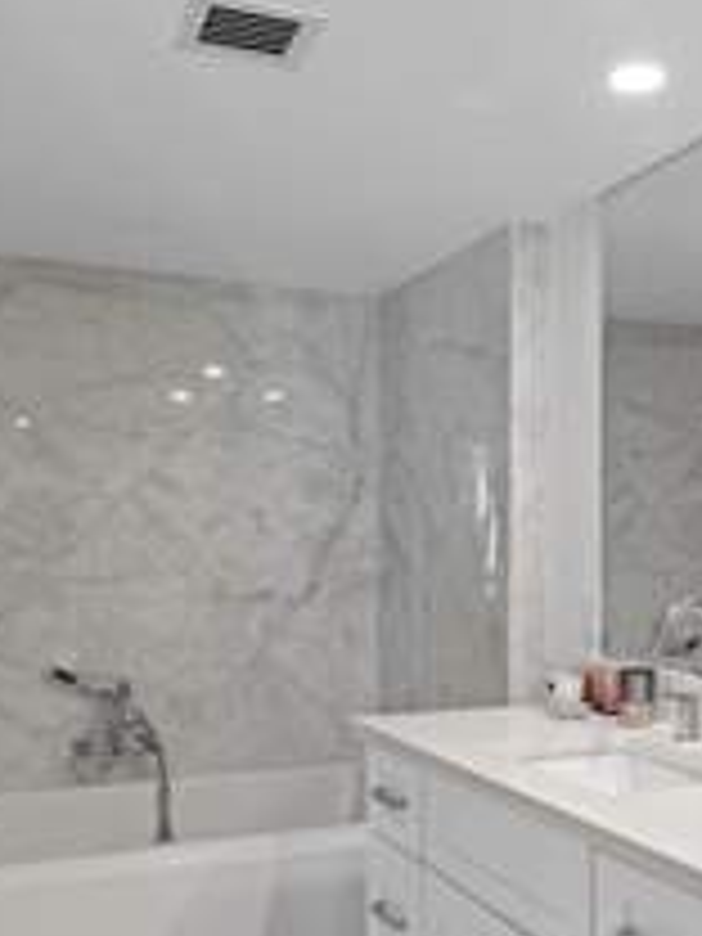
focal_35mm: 40
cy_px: 540
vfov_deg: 46.6
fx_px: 1082
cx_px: 508
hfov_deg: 35.3
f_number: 8
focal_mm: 18
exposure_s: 1/1.25
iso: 100
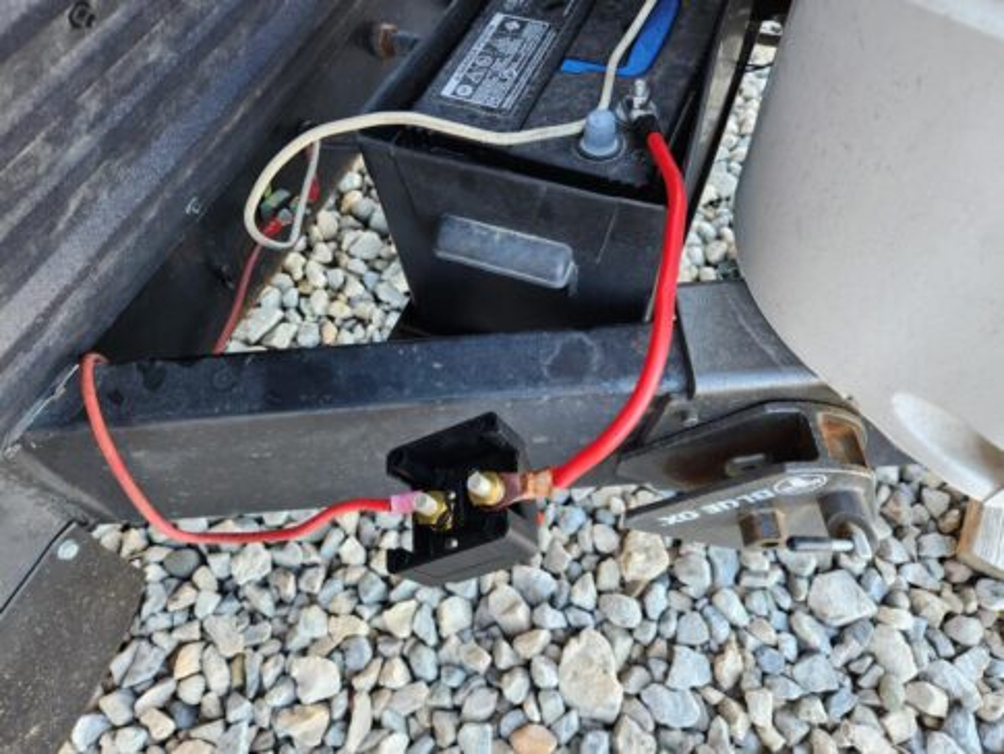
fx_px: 667
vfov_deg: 58.9
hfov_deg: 73.9
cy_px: 377
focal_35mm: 23
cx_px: 502
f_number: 1.8
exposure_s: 1/180
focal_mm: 5.4
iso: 100
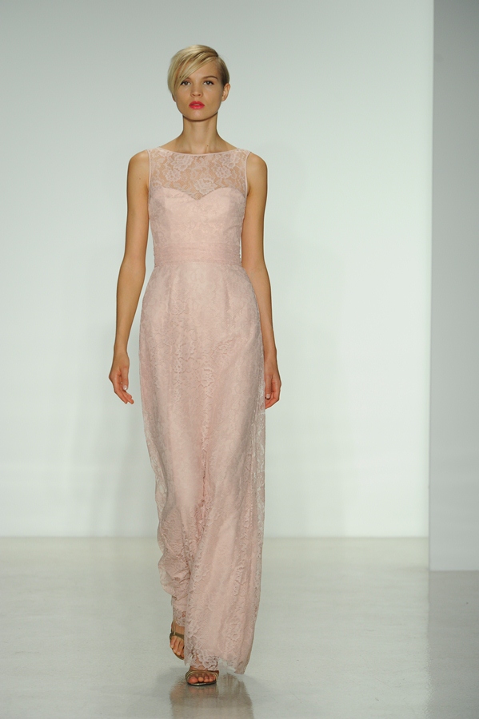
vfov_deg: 8.2
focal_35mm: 250
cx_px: 240
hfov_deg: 5.5
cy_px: 360
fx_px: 4995
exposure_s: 1/400
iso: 1250
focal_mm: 250
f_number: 5
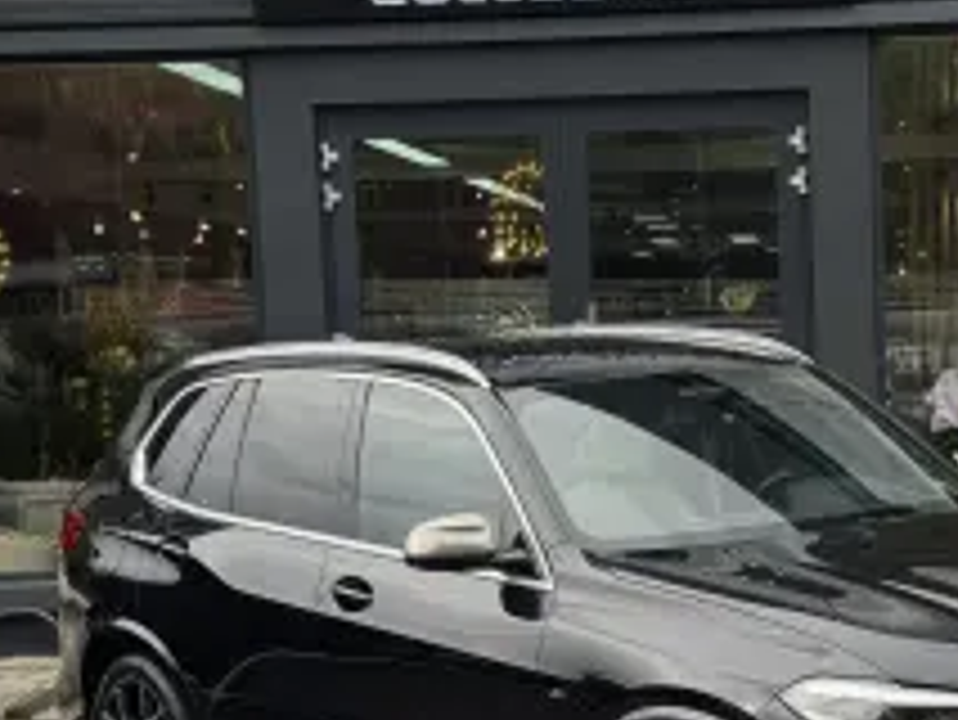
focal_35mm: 81
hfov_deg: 23.9
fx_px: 2243
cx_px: 715
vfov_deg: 18.1
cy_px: 580
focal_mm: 6.76
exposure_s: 1/433
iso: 64
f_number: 1.78
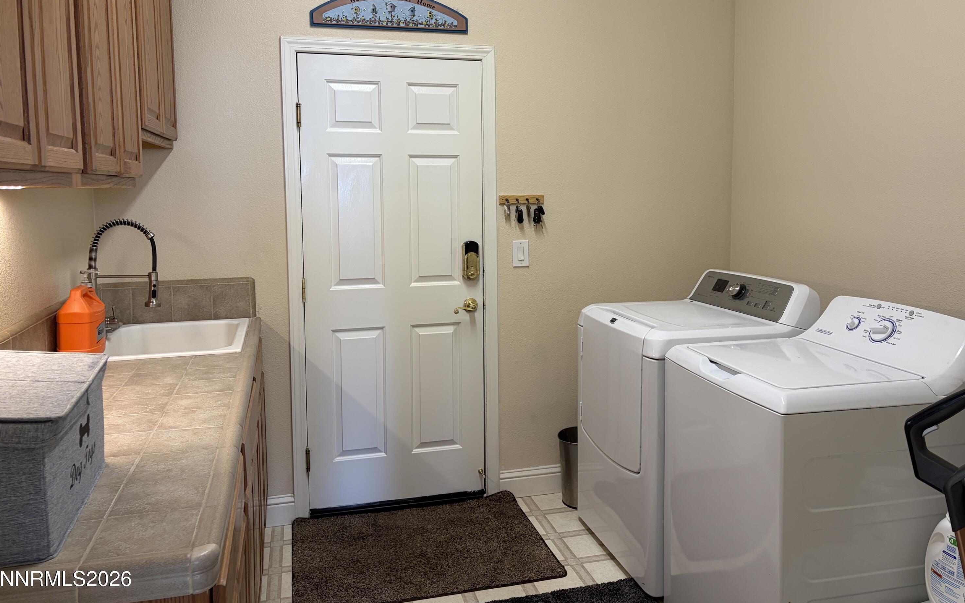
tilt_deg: -4.4
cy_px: 245
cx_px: 488
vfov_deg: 44.3
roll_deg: +0.8
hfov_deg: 66.5
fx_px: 736
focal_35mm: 28
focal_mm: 5.96
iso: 125
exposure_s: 1/120
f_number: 1.6
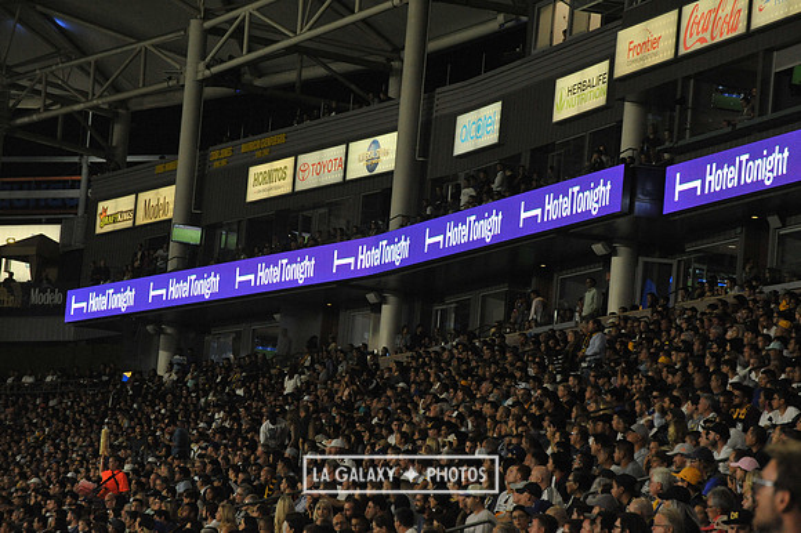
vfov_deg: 8.6
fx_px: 3558
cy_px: 266
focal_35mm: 160
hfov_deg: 12.8
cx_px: 400
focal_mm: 160
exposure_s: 1/320
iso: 3200
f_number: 9
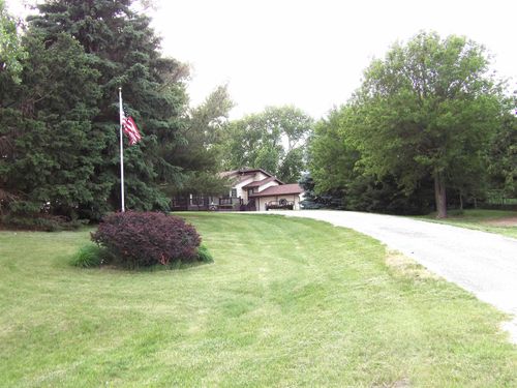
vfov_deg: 36.8
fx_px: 582
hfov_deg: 47.9
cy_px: 194
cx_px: 258
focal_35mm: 39
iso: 100
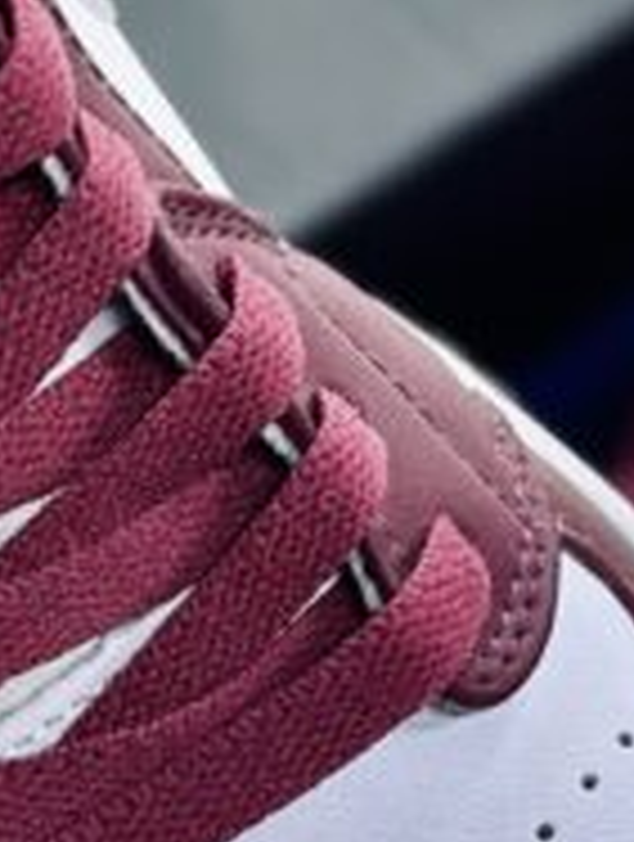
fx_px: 5817
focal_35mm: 239
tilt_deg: -54.6
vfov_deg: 8.3
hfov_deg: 6.2
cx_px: -54
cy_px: 290
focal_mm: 6.86
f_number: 1.78
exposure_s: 1/100
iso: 80
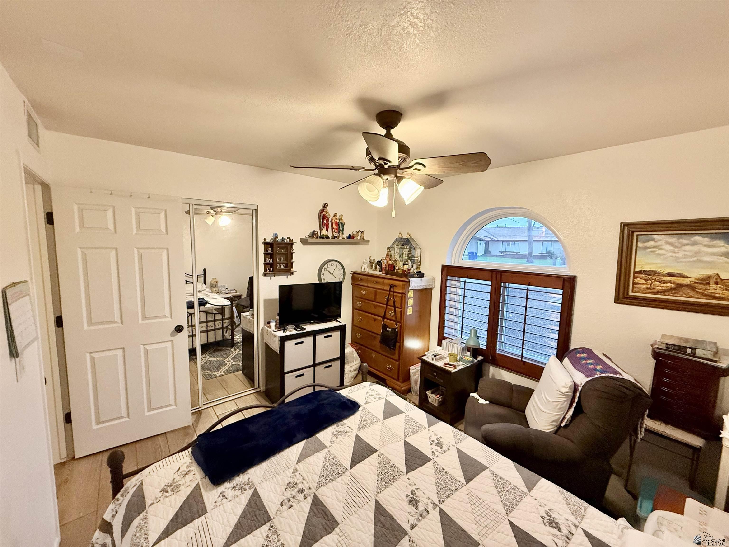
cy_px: 274
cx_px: 364
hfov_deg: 102.1
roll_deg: -0.9
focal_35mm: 14
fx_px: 295
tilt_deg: -5.6
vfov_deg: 85.7
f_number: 2.2
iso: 500
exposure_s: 1/60
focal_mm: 2.22
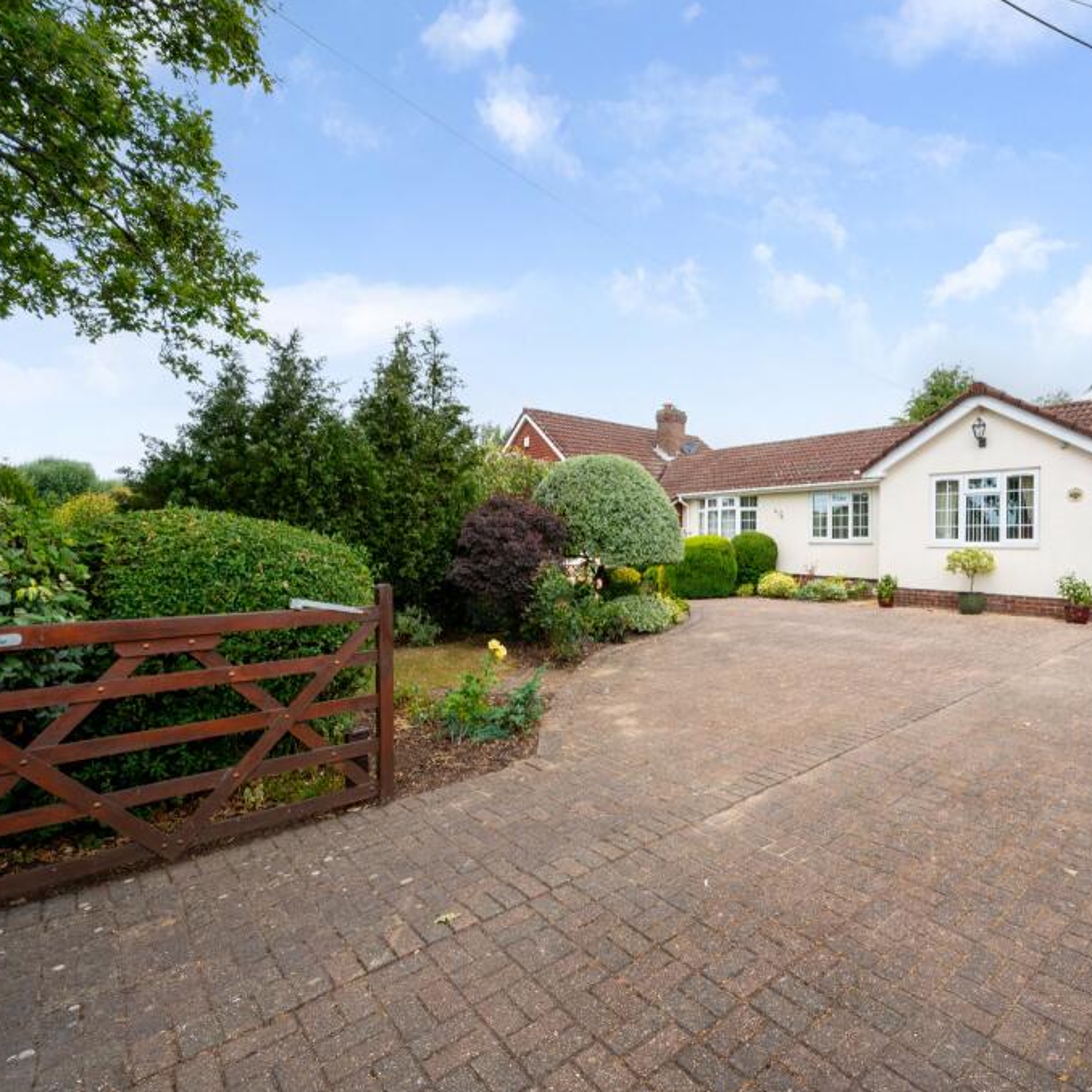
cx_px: 703
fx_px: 642
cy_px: 547
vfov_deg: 80.7
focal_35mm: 18
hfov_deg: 78.8
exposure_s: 1/320
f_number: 8
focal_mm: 14
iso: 200
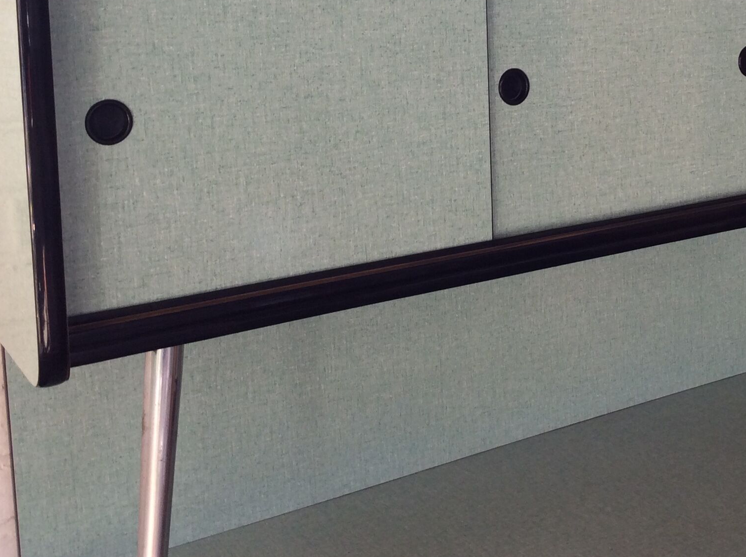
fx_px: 1183
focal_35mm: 55
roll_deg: +1.1
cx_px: 520
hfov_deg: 34.5
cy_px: 85
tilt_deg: -5.9
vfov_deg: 25.9
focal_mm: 3.3
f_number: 2.4
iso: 32
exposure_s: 1/25
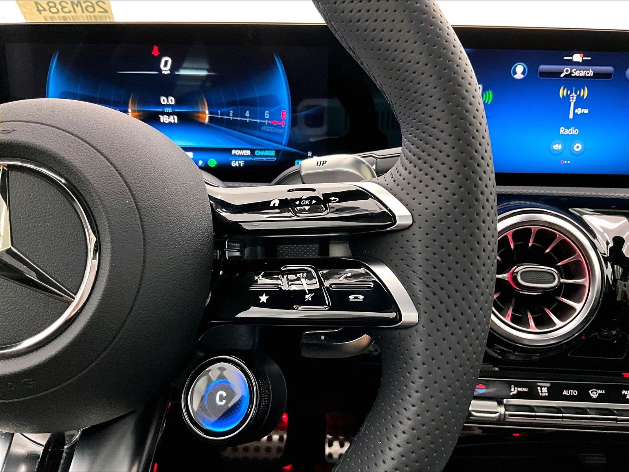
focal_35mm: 29
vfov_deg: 48.2
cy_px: 236
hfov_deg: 61.7
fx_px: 527
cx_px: 314
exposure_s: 1/30
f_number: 1.8
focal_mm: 3
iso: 400
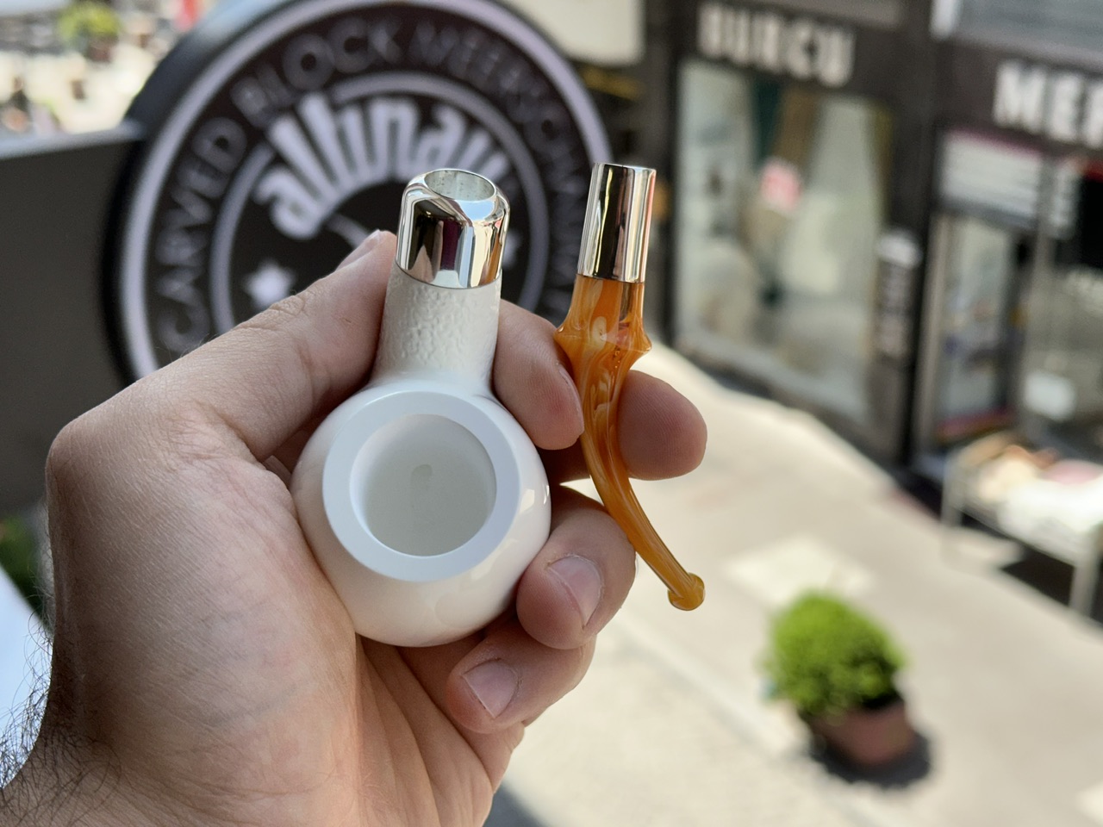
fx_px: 1529
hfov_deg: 39.7
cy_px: 414
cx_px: 552
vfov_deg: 30.3
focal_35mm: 48
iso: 64
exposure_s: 1/1357
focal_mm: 6.86
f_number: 1.78
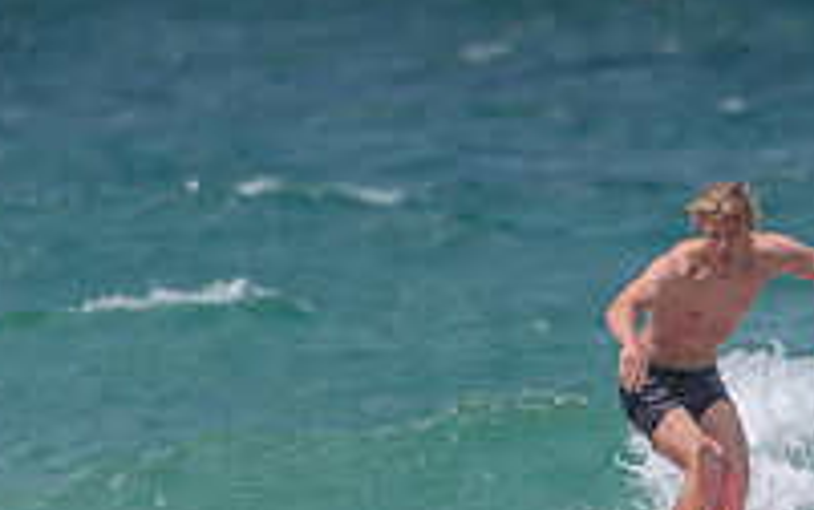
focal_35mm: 1803
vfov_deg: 0.7
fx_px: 40032
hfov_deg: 1.2
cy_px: 495
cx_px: 669
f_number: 5.6
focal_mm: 500
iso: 110
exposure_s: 1/2000
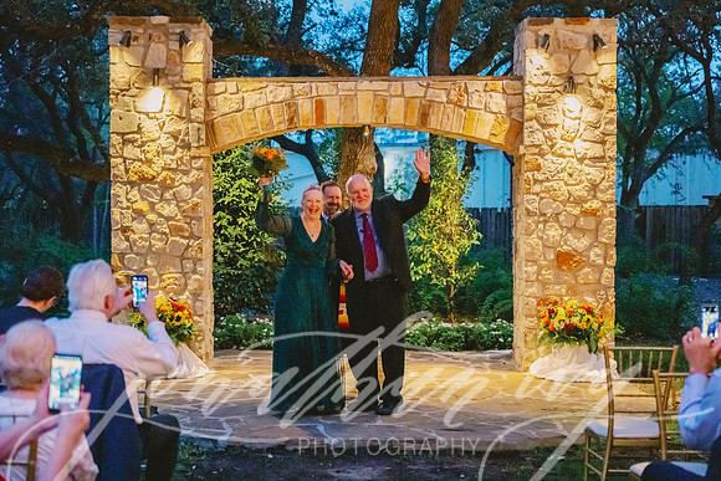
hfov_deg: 34.7
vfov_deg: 23.6
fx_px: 1153
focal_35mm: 58
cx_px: 364
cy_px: 241
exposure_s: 1/200
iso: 8000
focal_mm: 56
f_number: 2.8
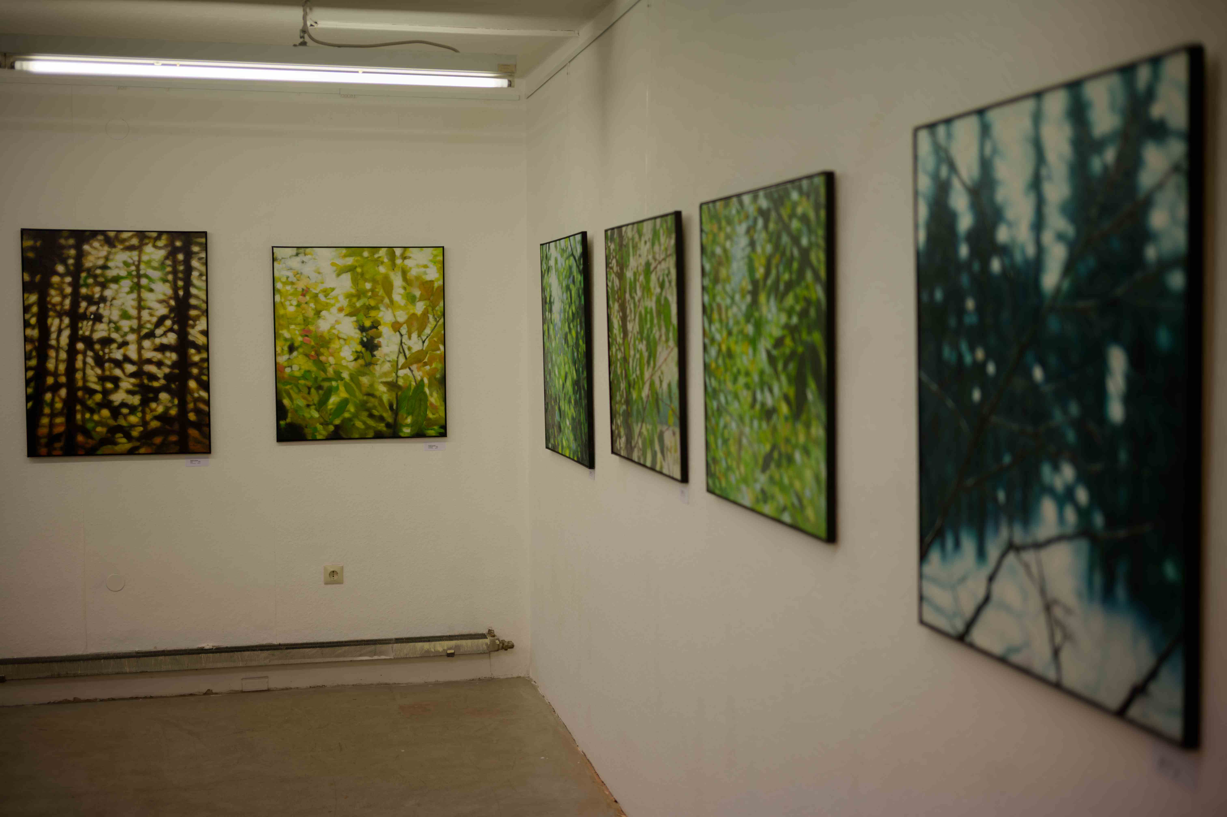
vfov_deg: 33.4
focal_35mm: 40
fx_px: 1362
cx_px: 614
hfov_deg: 48.5
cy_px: 408
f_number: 2
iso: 100
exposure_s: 1/160
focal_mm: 40
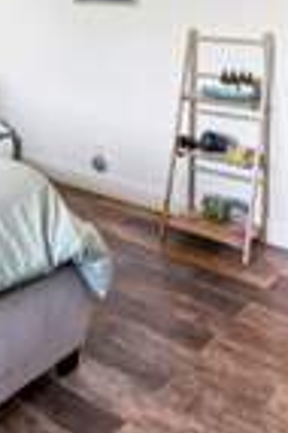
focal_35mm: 47
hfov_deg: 28.2
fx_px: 565
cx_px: 73
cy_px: -2
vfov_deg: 37.4
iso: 2000
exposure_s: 1/60
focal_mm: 14
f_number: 8
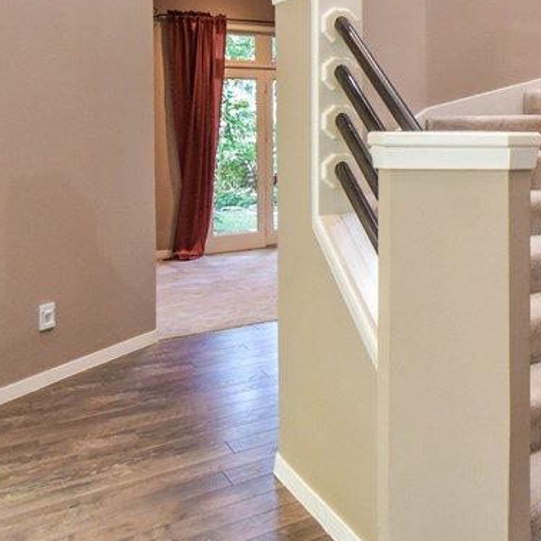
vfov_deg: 40.1
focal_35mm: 40
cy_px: 112
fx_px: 711
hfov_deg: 31.1
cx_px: 723
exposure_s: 1/15
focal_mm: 11
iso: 1250
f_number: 6.3
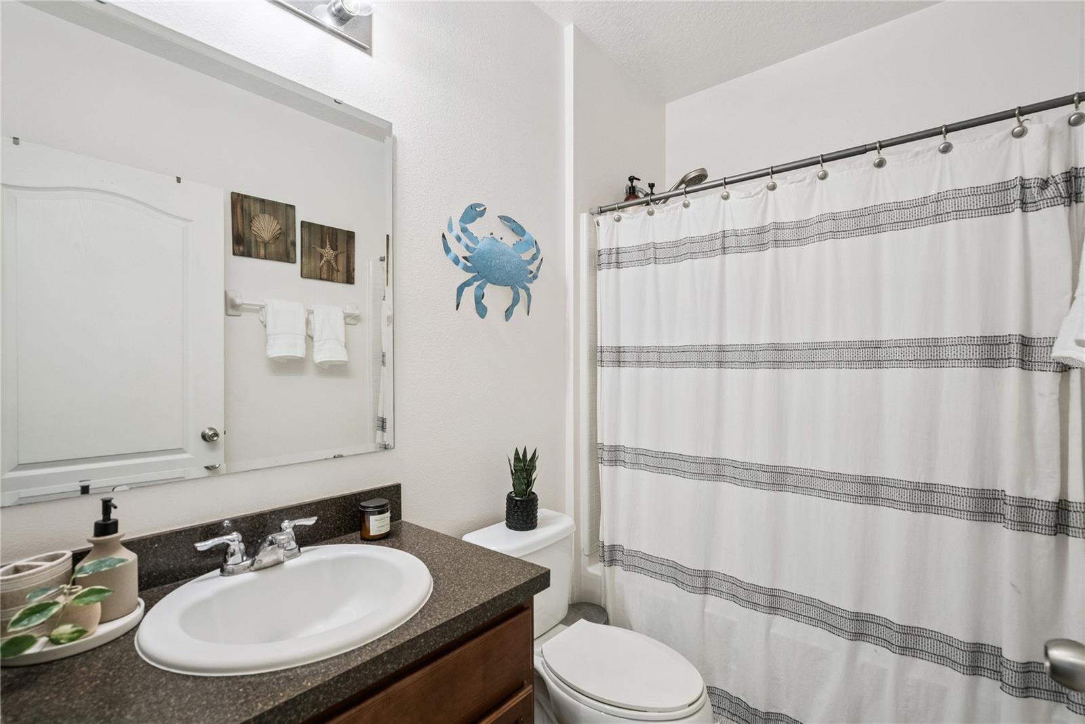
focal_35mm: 16
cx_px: 542
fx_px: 482
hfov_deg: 96.7
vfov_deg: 73.8
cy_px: 362
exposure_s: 1/50
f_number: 8
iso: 1250
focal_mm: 16
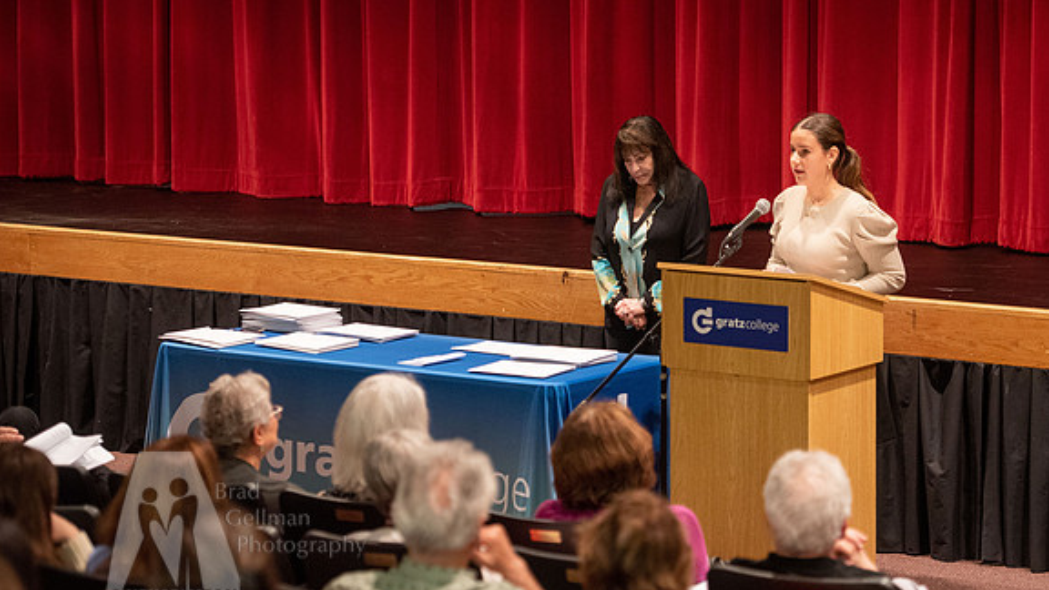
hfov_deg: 17.6
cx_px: 596
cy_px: 254
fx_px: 3393
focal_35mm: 122
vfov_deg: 9.9
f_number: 2.8
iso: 2500
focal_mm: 102
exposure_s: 1/80
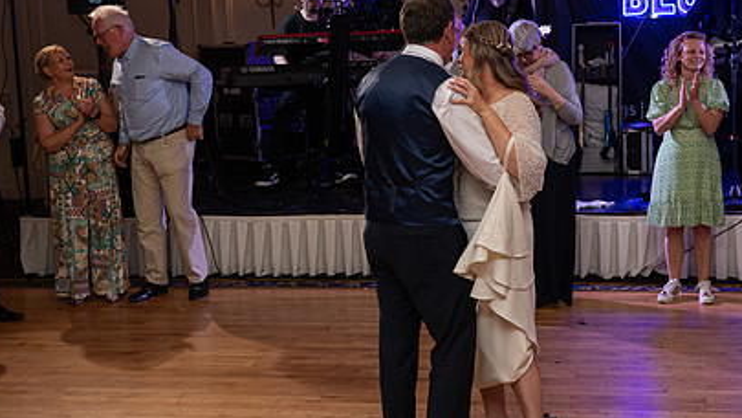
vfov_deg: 21.1
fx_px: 1122
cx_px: 486
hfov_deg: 36.3
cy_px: 179
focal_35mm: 57
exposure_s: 1/160
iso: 500
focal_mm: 38
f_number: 3.5
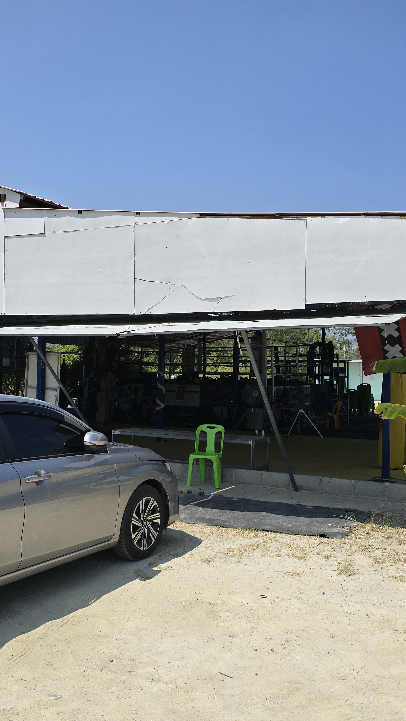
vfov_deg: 58.0
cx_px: 150
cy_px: 364
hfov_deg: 34.5
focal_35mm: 34
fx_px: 651
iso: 12
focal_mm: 6.3
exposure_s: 1/1099
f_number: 1.7
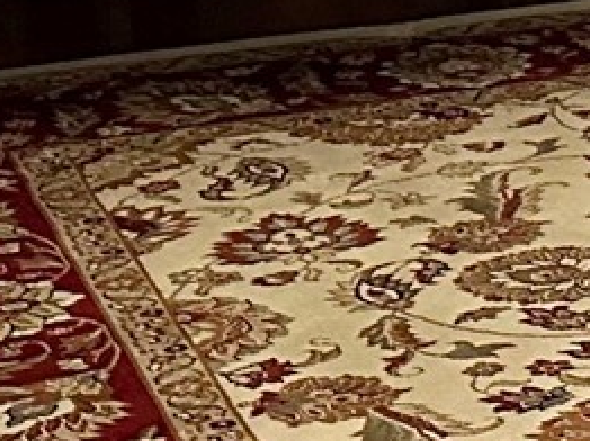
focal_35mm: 176
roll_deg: -2.4
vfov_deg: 8.1
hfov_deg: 9.6
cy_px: -389
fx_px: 2997
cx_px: 1554
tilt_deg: -8.1
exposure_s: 1/60
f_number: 1.78
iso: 640
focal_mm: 6.86
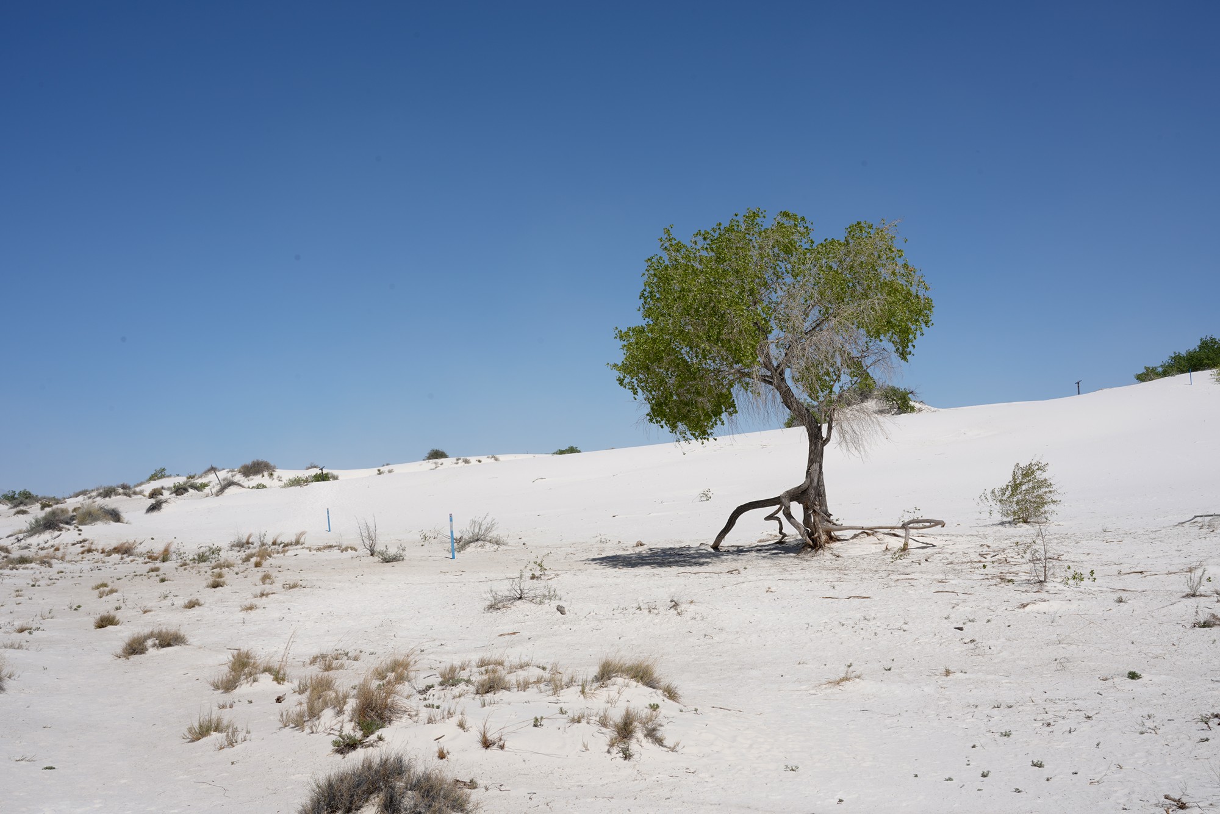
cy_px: 407
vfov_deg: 35.1
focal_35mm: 38
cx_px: 610
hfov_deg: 50.7
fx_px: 1288
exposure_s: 1/100
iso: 64
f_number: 18
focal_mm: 38
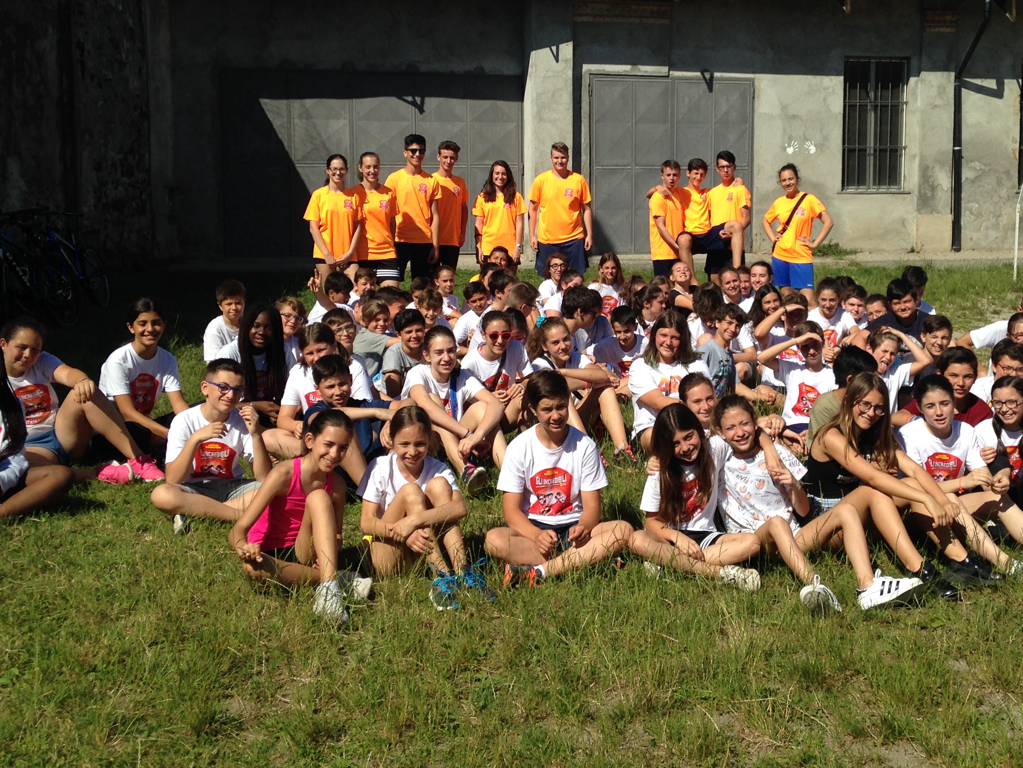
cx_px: 632
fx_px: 1419
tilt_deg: -5.9
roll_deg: +2.8
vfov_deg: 30.1
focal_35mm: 48
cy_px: 278
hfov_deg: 39.4
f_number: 2.4
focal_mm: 4.12
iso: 50
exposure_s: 1/2463
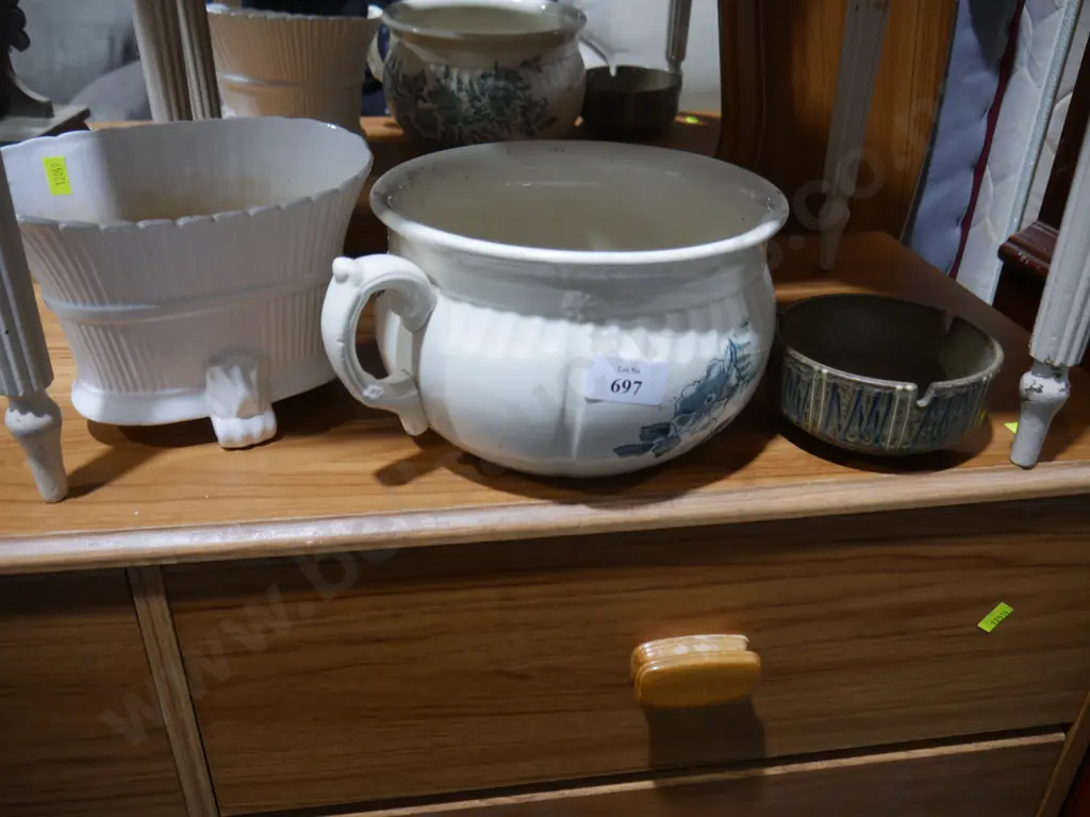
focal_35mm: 28
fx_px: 882
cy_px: 408
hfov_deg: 63.4
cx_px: 545
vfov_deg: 49.7
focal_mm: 14
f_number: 3.5
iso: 250
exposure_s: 1/60
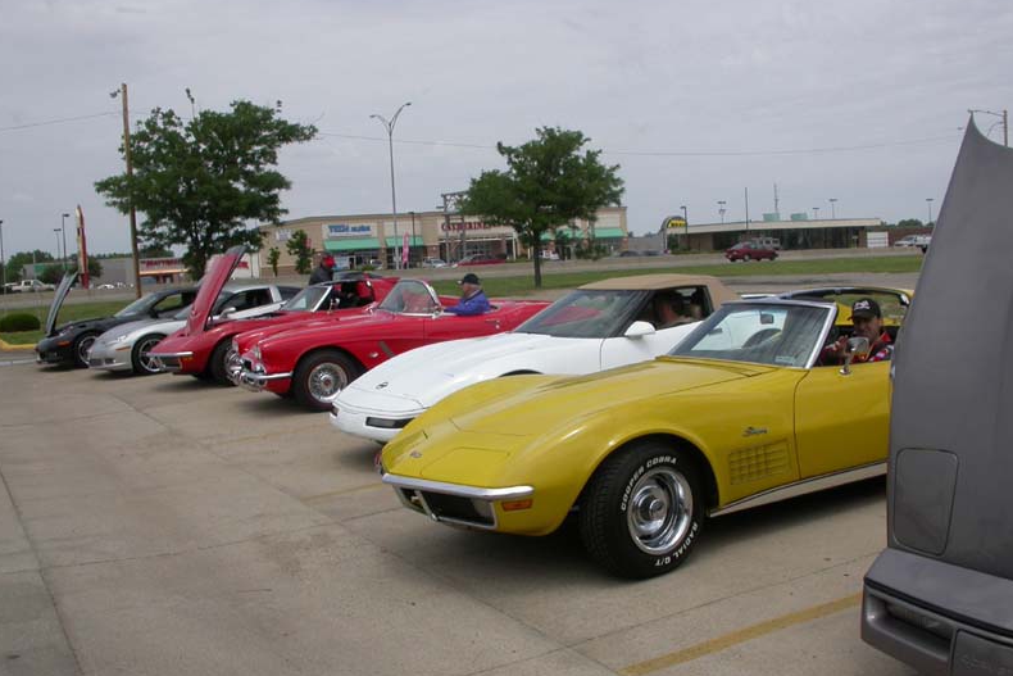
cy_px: 367
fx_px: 1126
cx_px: 505
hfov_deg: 48.5
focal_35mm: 40
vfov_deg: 33.4
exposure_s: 1/568
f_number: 7.5
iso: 100
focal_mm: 7.85
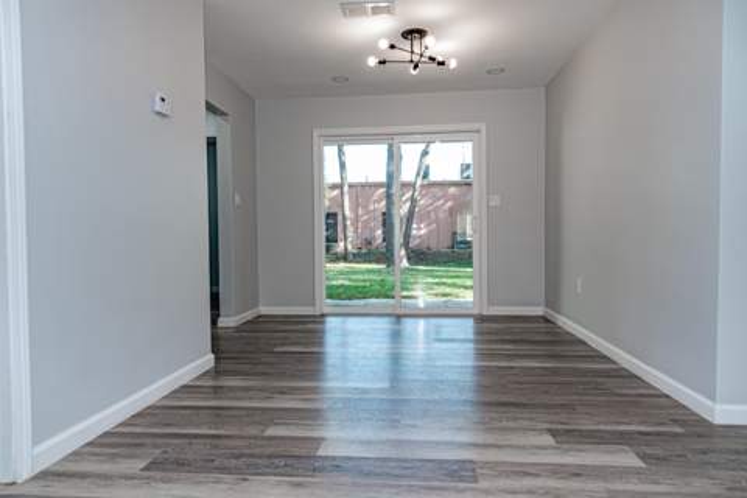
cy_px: 249
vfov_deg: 53.1
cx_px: 374
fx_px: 498
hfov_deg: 73.7
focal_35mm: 24
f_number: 7.1
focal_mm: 24
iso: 500
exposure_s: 1/125
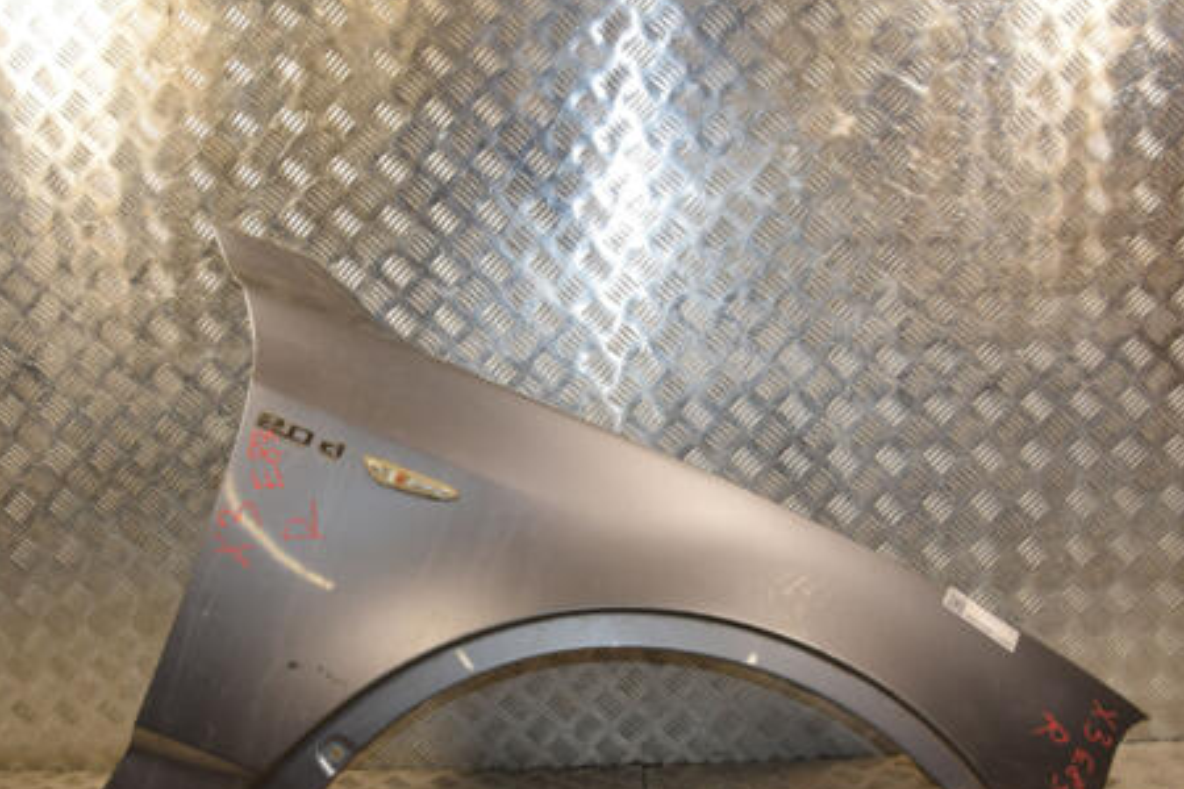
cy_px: 489
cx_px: 568
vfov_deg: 36.7
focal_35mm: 36
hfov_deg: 53.1
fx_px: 1184
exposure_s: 1/200
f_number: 9
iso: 800
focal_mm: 18
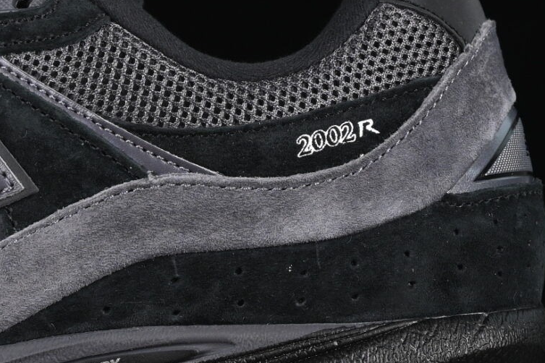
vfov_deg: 5.4
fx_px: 3860
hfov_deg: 8.0
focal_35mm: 255
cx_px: -71
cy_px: 128
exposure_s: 1/50
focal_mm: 50
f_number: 6.3
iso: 160
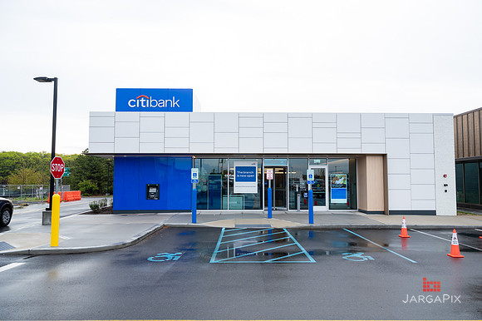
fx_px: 332
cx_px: 246
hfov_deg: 72.0
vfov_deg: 51.6
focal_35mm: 25
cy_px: 159
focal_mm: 24
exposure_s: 1/160
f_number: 8
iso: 200
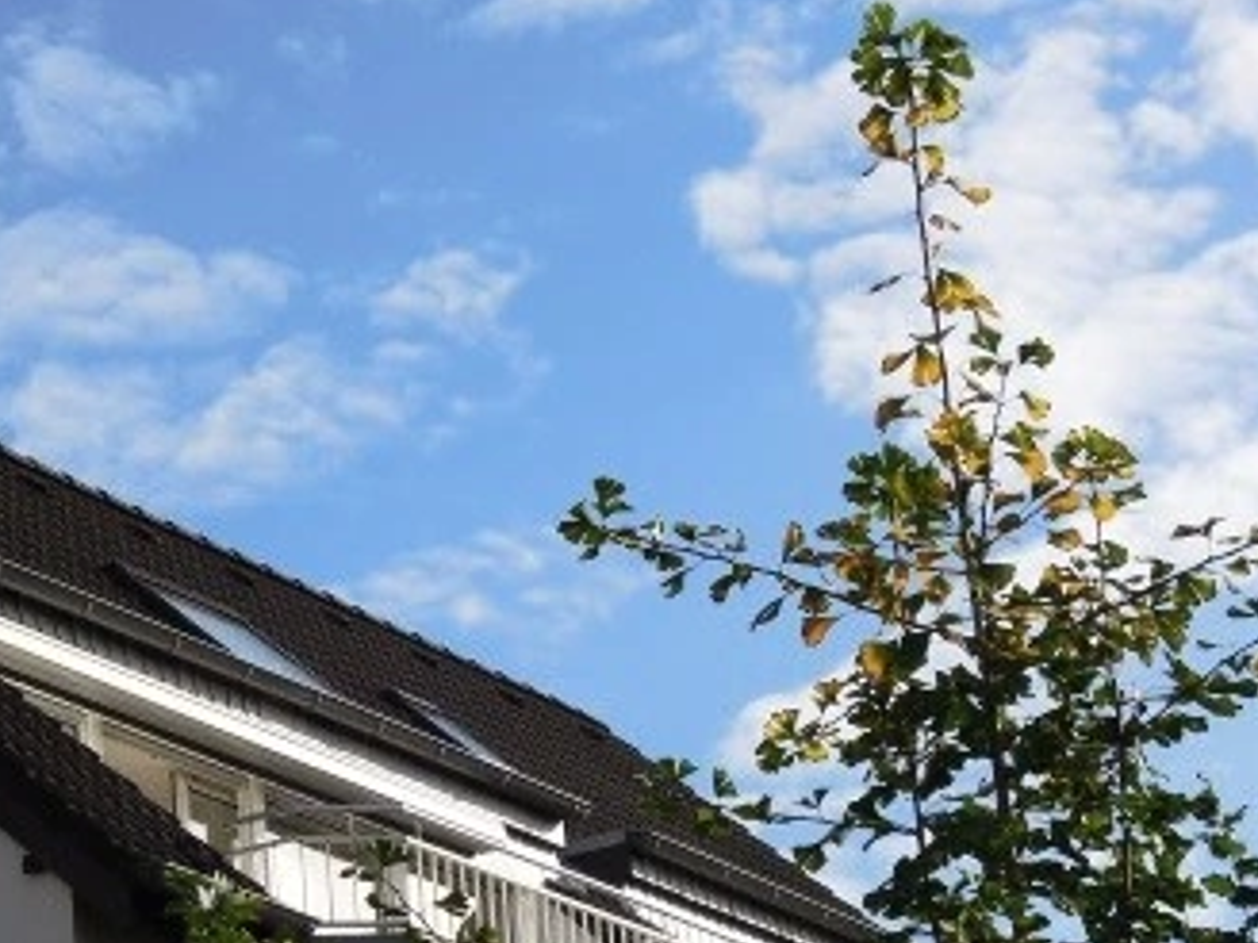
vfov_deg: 11.5
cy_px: 728
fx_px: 4652
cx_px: 334
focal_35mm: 128
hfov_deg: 15.3
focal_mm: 12.5
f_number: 4.5
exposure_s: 1/1250
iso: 160
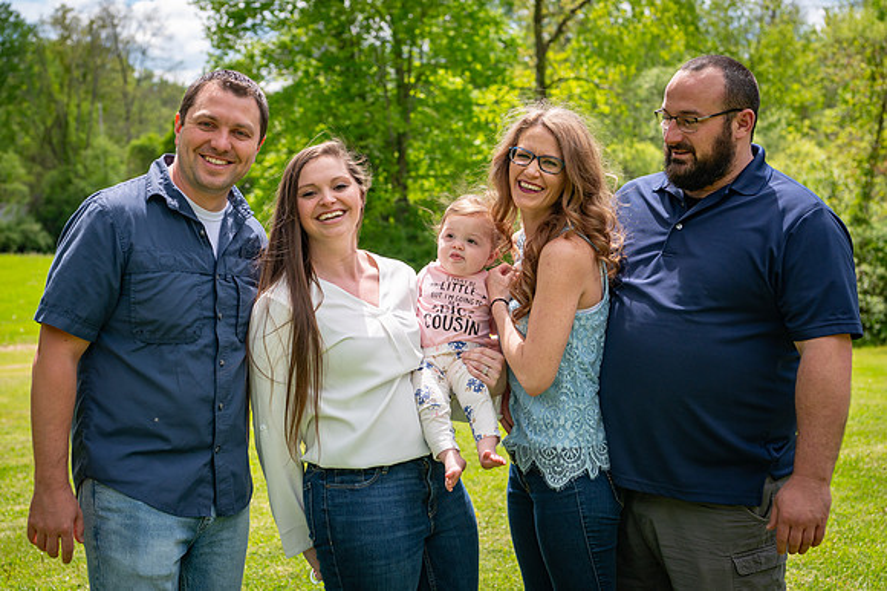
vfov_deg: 22.0
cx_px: 462
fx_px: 1517
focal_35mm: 62
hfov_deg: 32.6
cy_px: 266
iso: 400
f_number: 5
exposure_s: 1/1600
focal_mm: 55
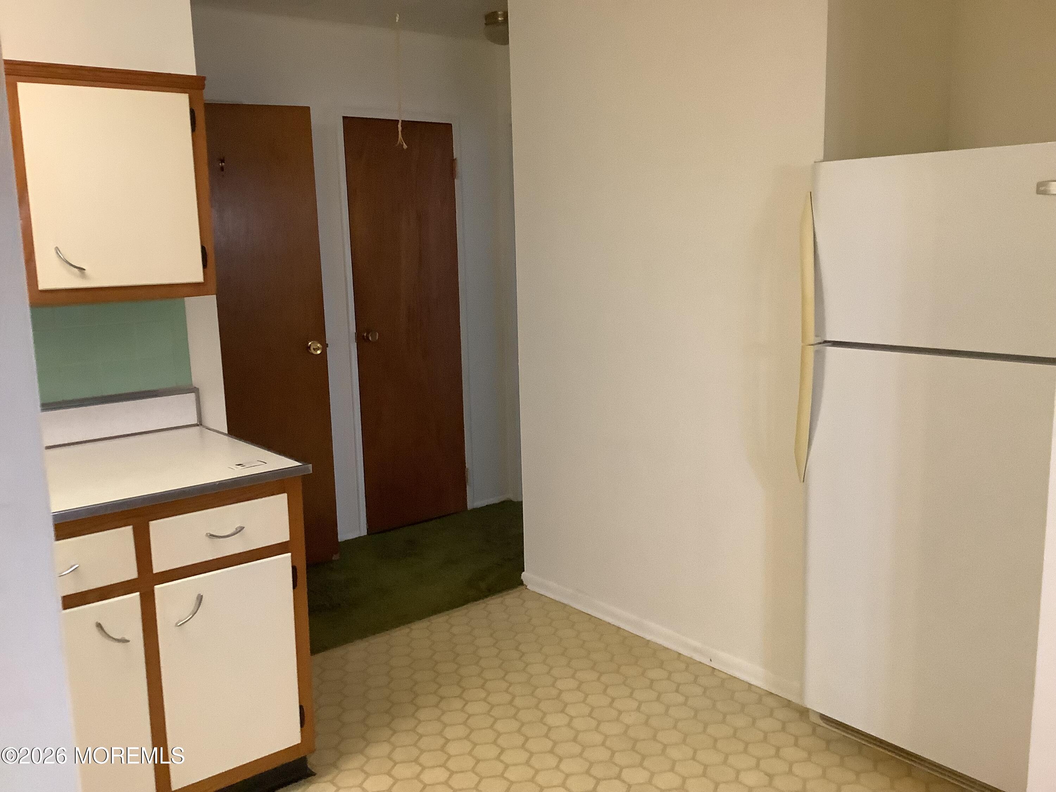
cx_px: 528
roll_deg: +1.4
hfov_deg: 58.4
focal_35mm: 31
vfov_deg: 45.4
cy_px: 396
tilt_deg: -11.3
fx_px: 946
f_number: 2.4
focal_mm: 3.3
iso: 400
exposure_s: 1/60
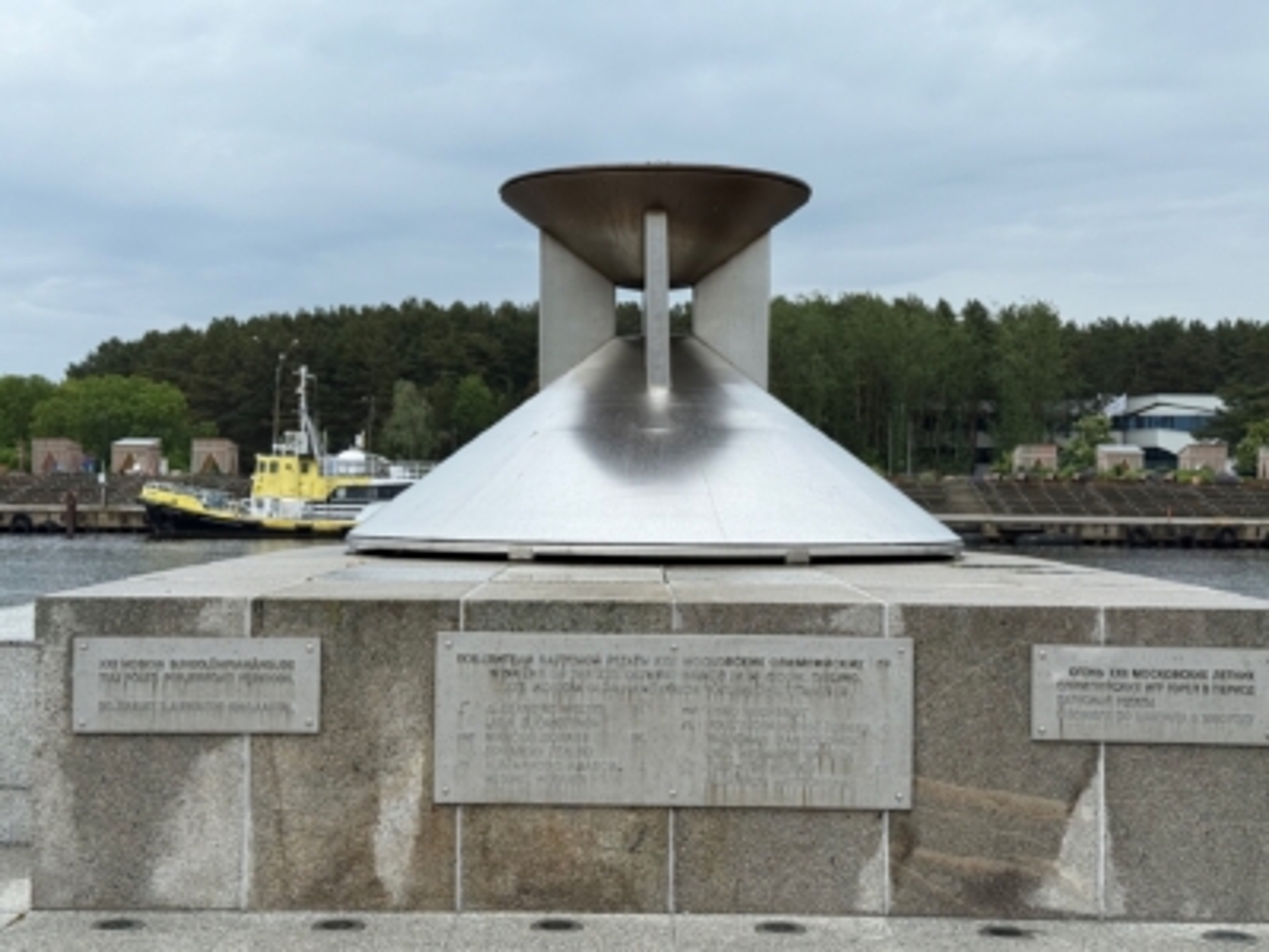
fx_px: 1760
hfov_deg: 39.7
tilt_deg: +0.2
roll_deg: -0.5
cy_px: 476
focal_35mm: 48
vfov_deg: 30.3
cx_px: 634
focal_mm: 6.76
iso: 64
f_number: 1.78
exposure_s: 1/3534
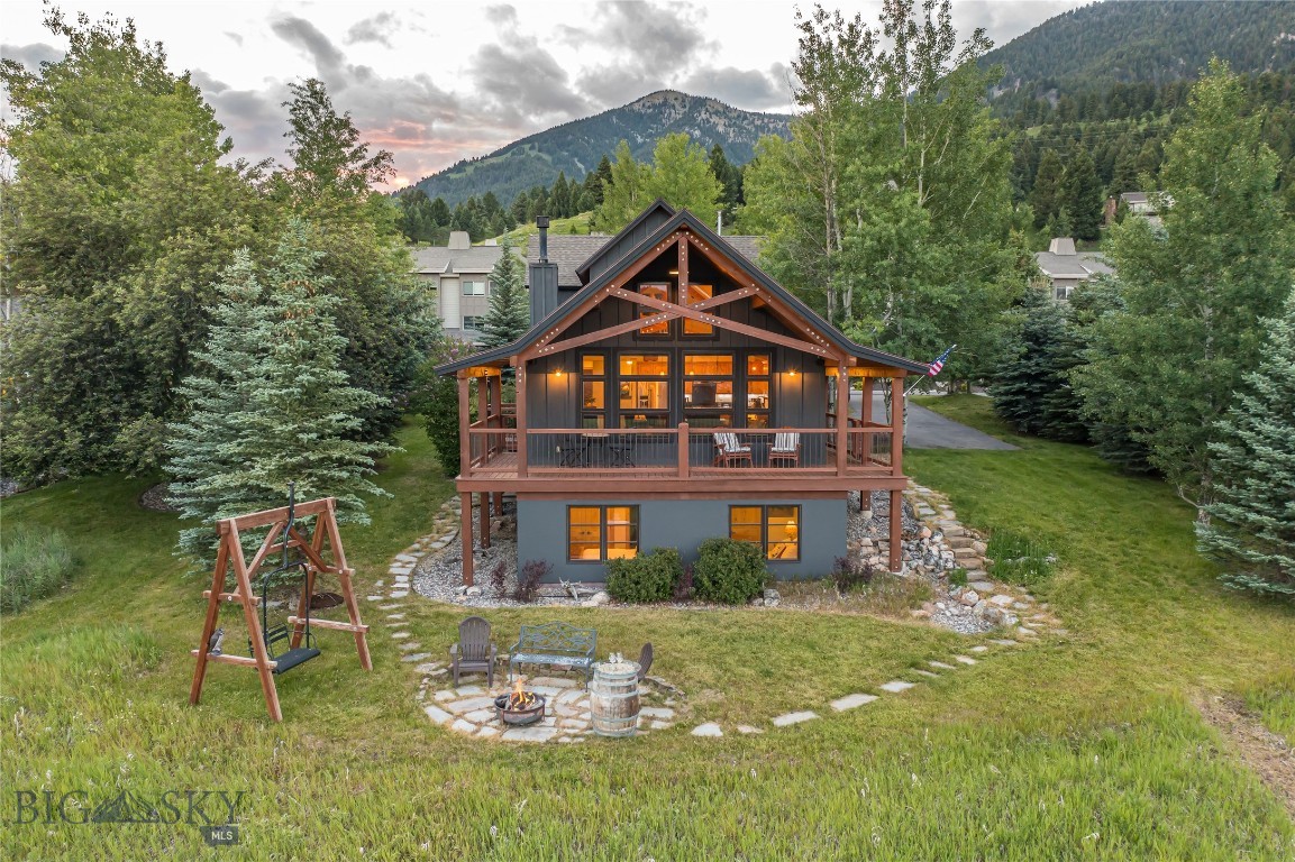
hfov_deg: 65.5
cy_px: 431
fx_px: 1007
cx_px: 648
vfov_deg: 46.4
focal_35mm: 28
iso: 200
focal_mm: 10.26
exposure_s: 1/20
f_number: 3.2
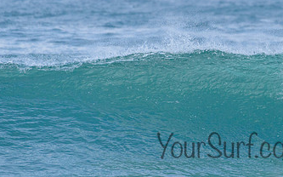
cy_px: 104
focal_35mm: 1088
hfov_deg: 1.9
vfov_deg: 1.2
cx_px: 268
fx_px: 8390
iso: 640
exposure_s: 1/2000
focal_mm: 500
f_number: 5.6
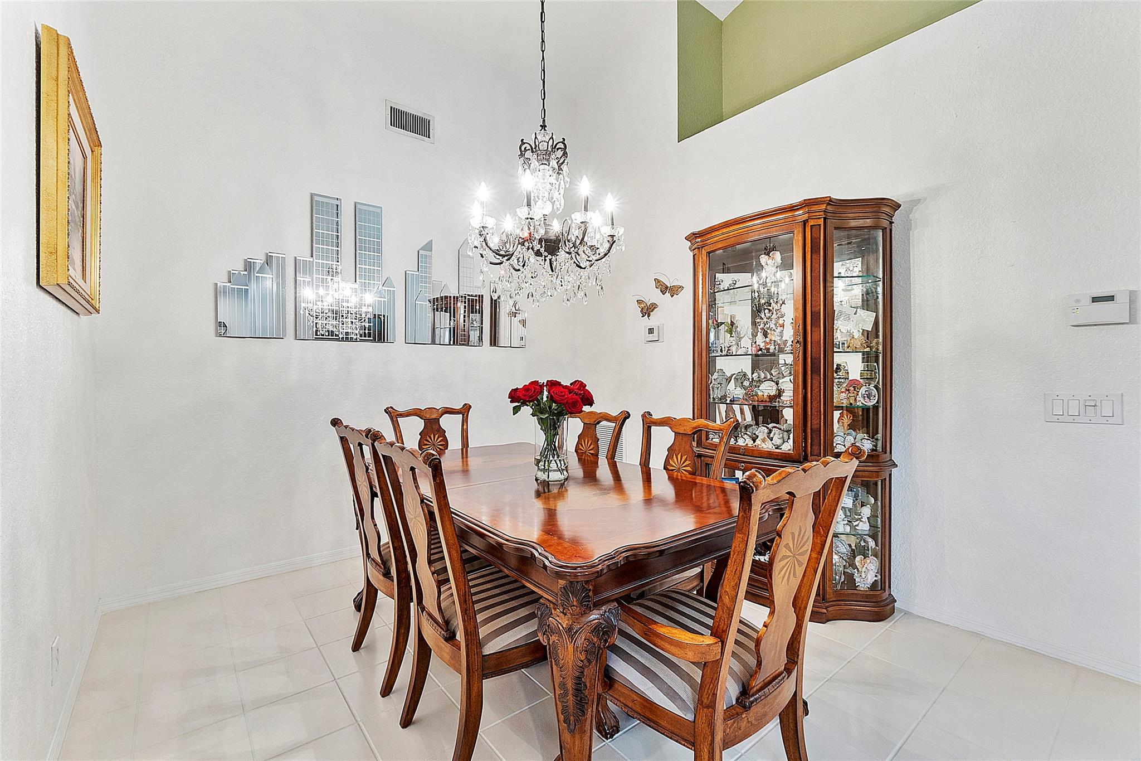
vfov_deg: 77.3
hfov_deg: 100.4
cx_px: 570
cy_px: 380
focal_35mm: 15
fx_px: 475
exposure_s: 1/4
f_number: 9
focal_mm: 10
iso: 250
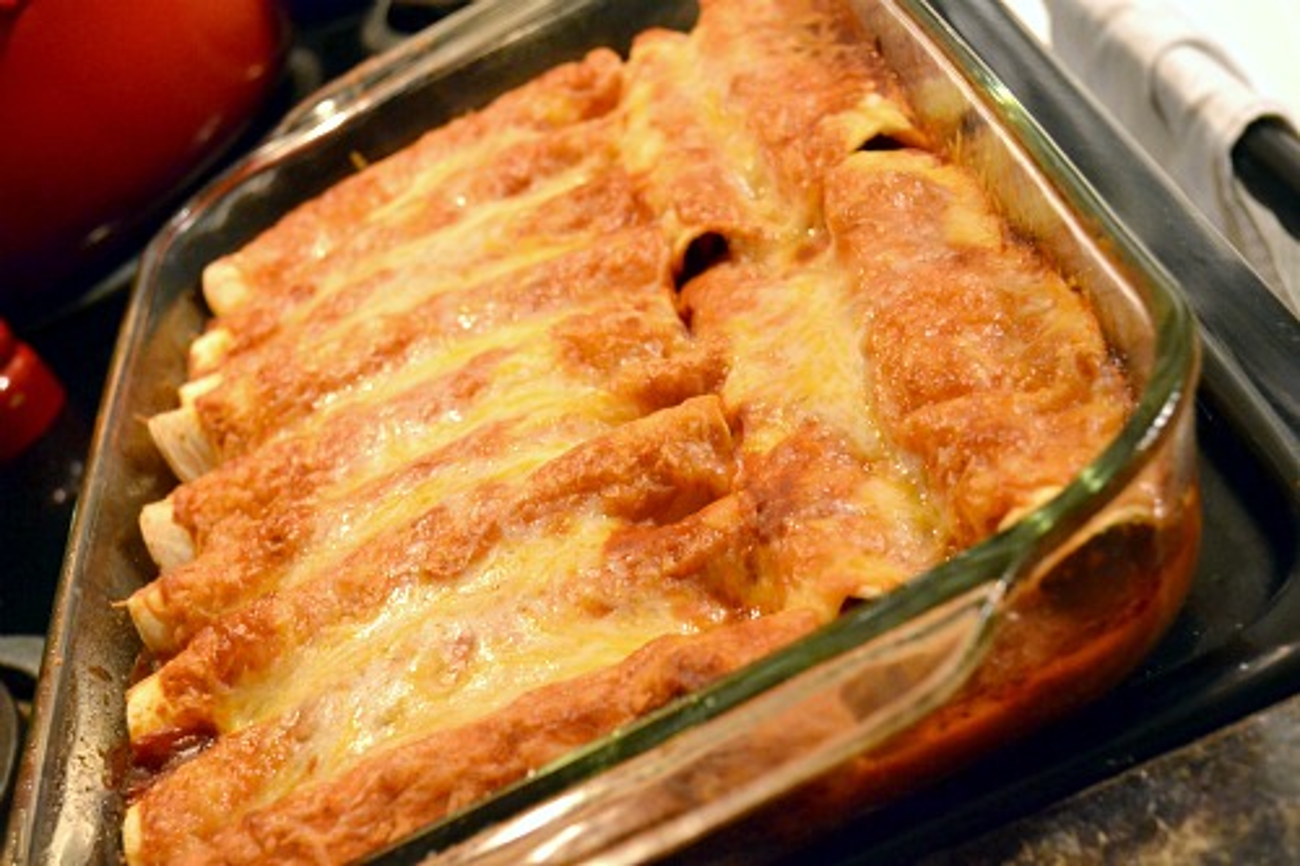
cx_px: 650
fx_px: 1733
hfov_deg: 41.1
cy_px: 433
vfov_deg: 28.1
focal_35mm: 48
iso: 3200
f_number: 4.8
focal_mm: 32
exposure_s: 1/15
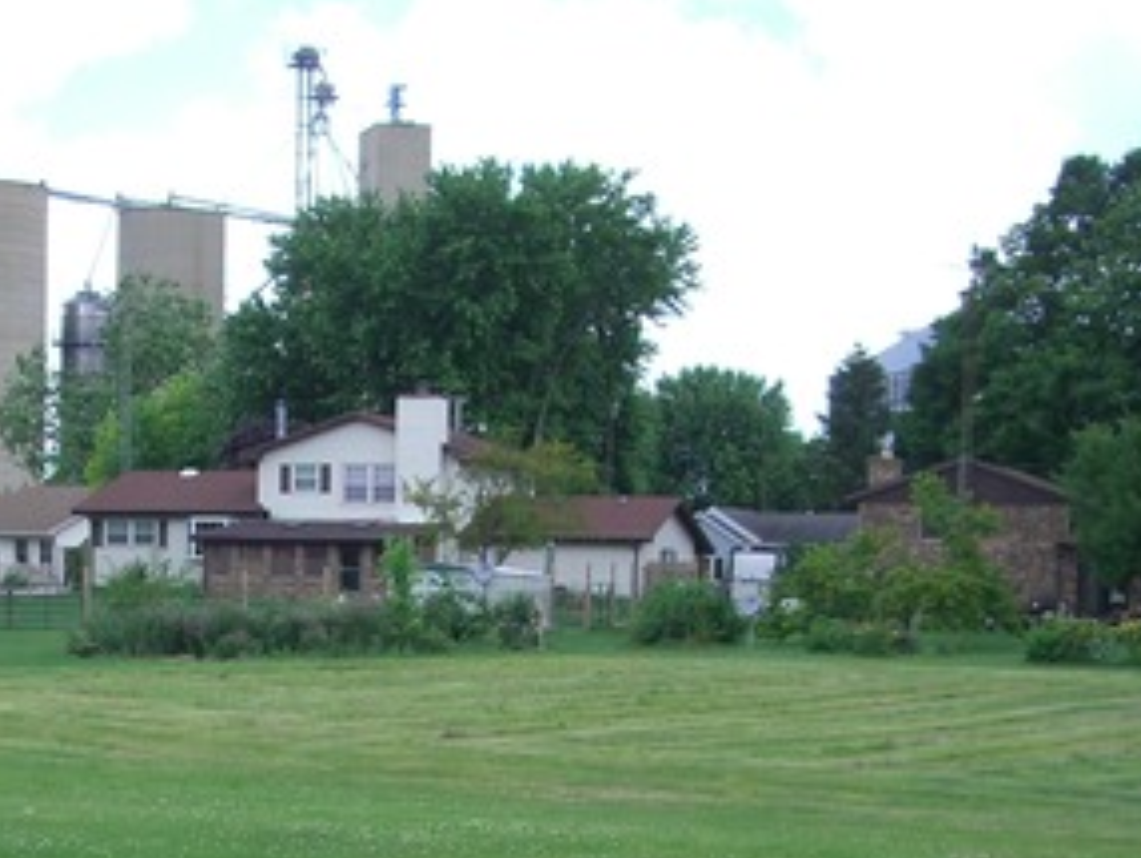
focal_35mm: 85
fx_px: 2804
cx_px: 311
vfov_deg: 17.0
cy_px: 886
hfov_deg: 22.8
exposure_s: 1/400
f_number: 2.8
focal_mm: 7.9
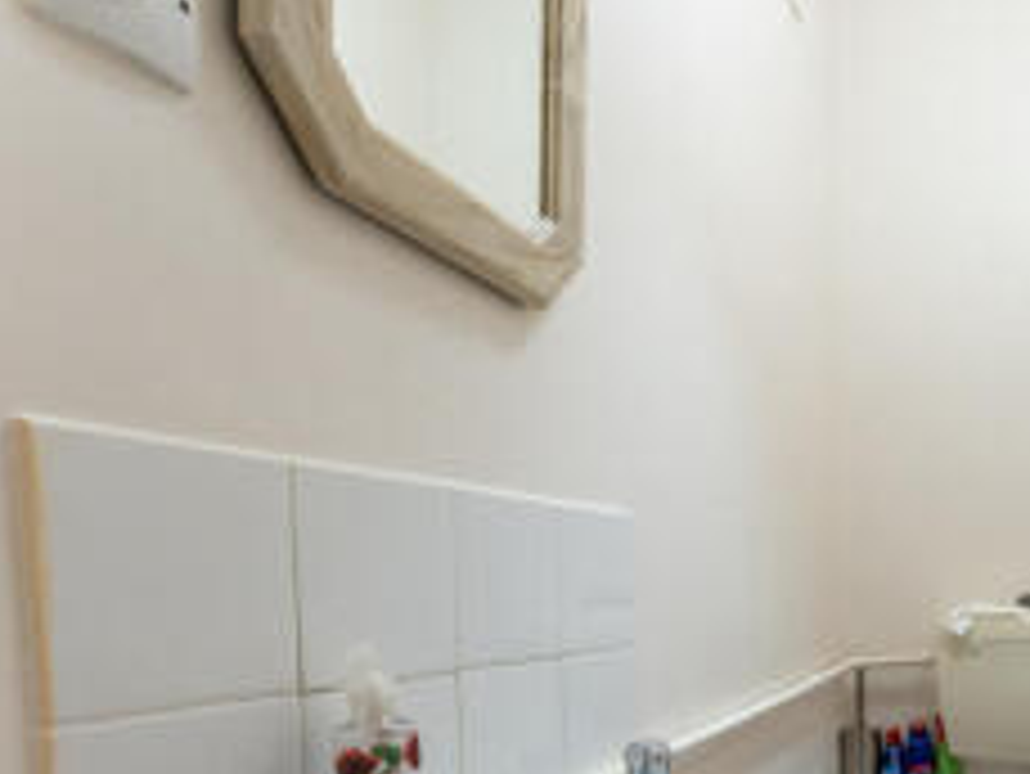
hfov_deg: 52.8
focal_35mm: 28
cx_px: 985
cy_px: 556
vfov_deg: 48.3
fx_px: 834
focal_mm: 14
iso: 320
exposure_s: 1/8
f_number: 8
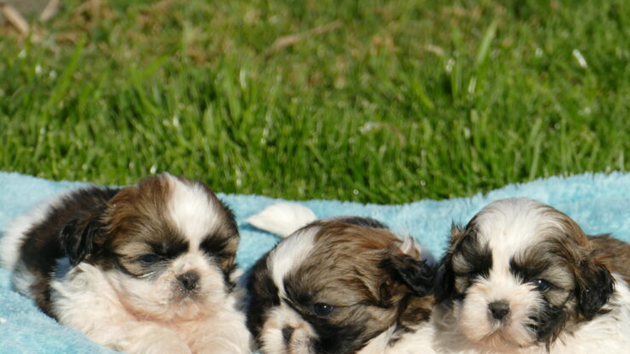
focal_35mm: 526
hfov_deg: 4.1
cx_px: 328
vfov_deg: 2.3
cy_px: 289
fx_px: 8787
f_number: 4.5
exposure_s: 1/1600
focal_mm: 131.62
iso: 125
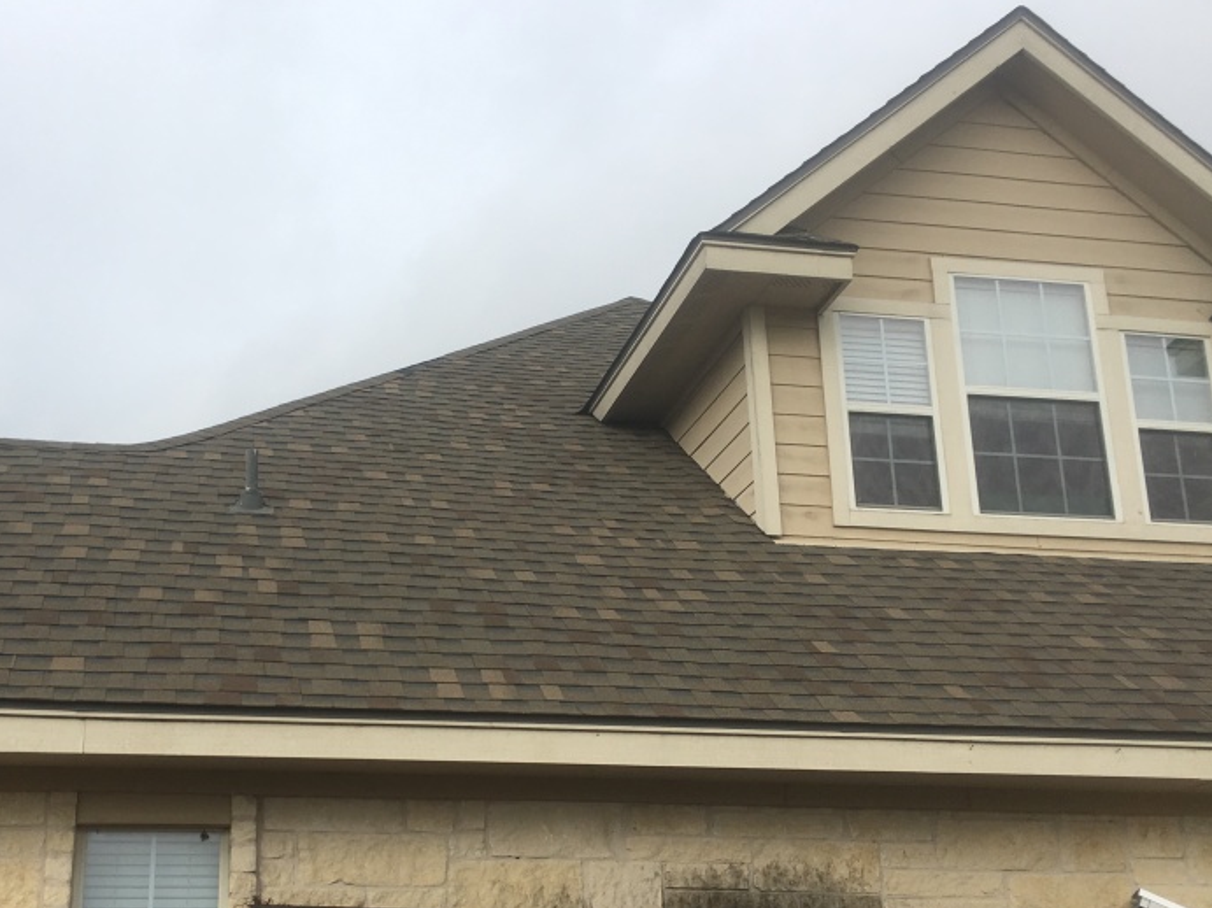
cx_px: 438
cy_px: 624
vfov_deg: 33.2
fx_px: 1505
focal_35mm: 43
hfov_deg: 43.4
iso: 25
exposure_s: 1/855
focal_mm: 4.15
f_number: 2.2
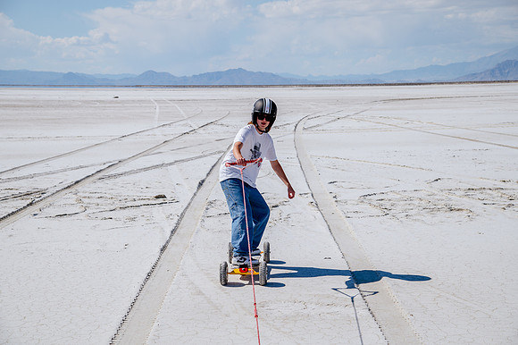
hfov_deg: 29.9
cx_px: 259
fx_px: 970
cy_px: 172
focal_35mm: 67
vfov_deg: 20.2
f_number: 6.3
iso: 160
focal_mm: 65
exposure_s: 1/1250
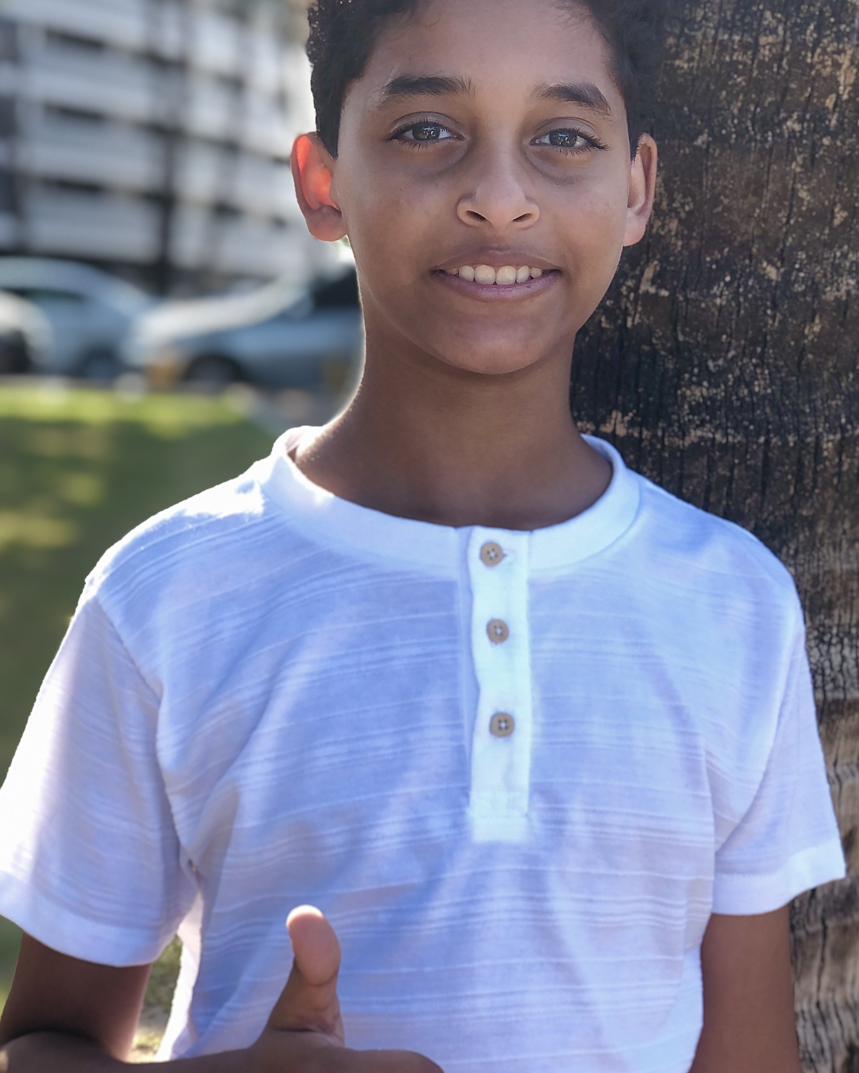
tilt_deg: -1.9
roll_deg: -1.7
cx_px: 463
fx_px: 2352
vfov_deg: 25.7
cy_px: 450
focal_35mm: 74
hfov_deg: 20.7
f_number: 2.8
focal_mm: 6.6
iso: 25
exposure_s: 1/120
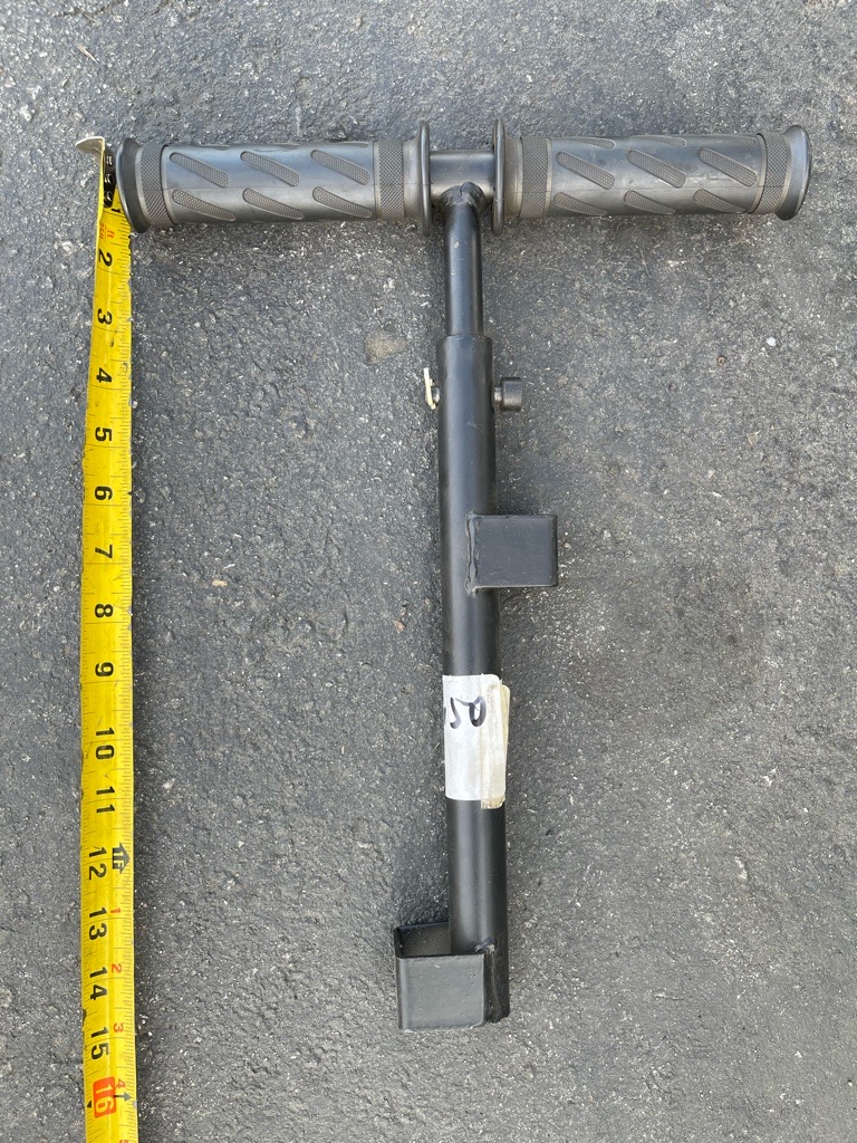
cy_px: 572
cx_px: 428
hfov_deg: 53.1
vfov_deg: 67.3
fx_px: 858
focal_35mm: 26
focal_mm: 5.1
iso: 32
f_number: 1.6
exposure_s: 1/205
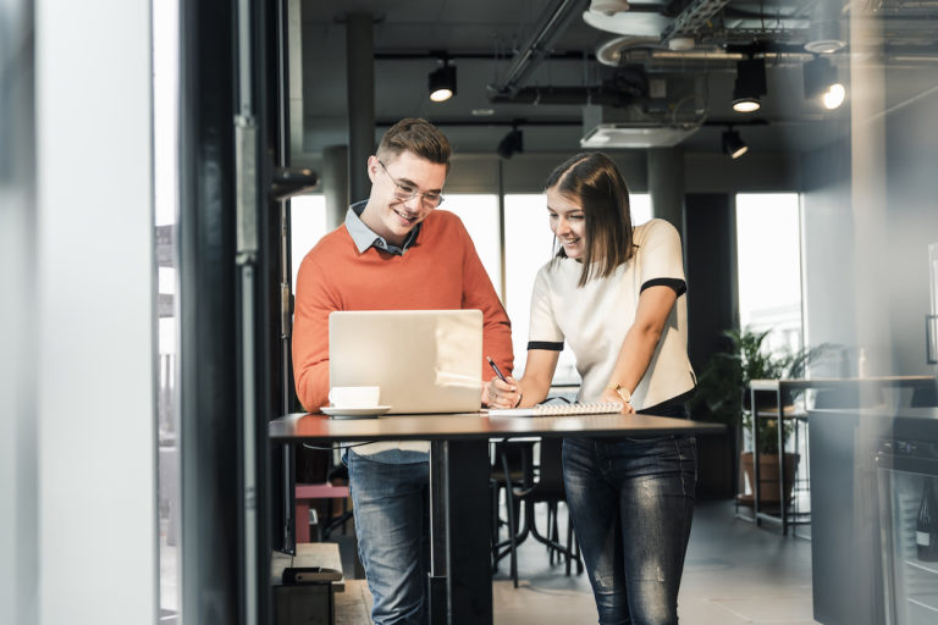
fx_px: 1251
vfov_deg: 28.1
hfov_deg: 41.1
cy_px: 312
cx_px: 469
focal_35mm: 48
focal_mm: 48
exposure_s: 1/125
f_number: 2.8
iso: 400
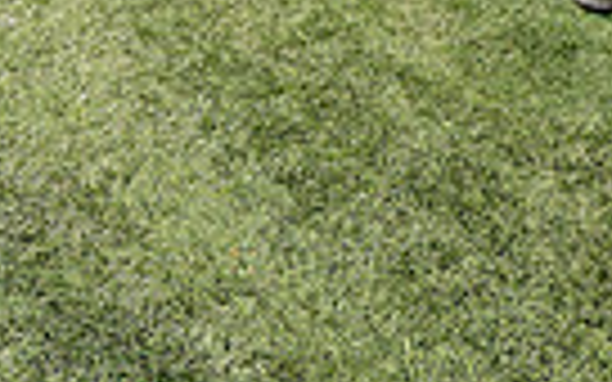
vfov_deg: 11.1
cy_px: -544
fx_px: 1635
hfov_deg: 21.2
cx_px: 324
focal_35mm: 98
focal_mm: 29
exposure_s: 1/250
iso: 800
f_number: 5.6
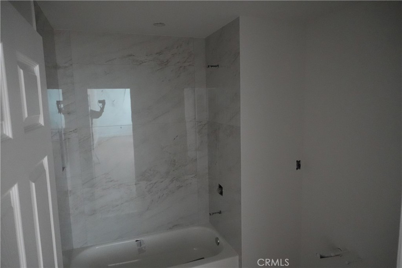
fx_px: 268
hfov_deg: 73.7
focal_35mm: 24
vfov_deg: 53.1
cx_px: 201
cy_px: 134
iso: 6400
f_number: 3.5
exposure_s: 1/160
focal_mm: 16
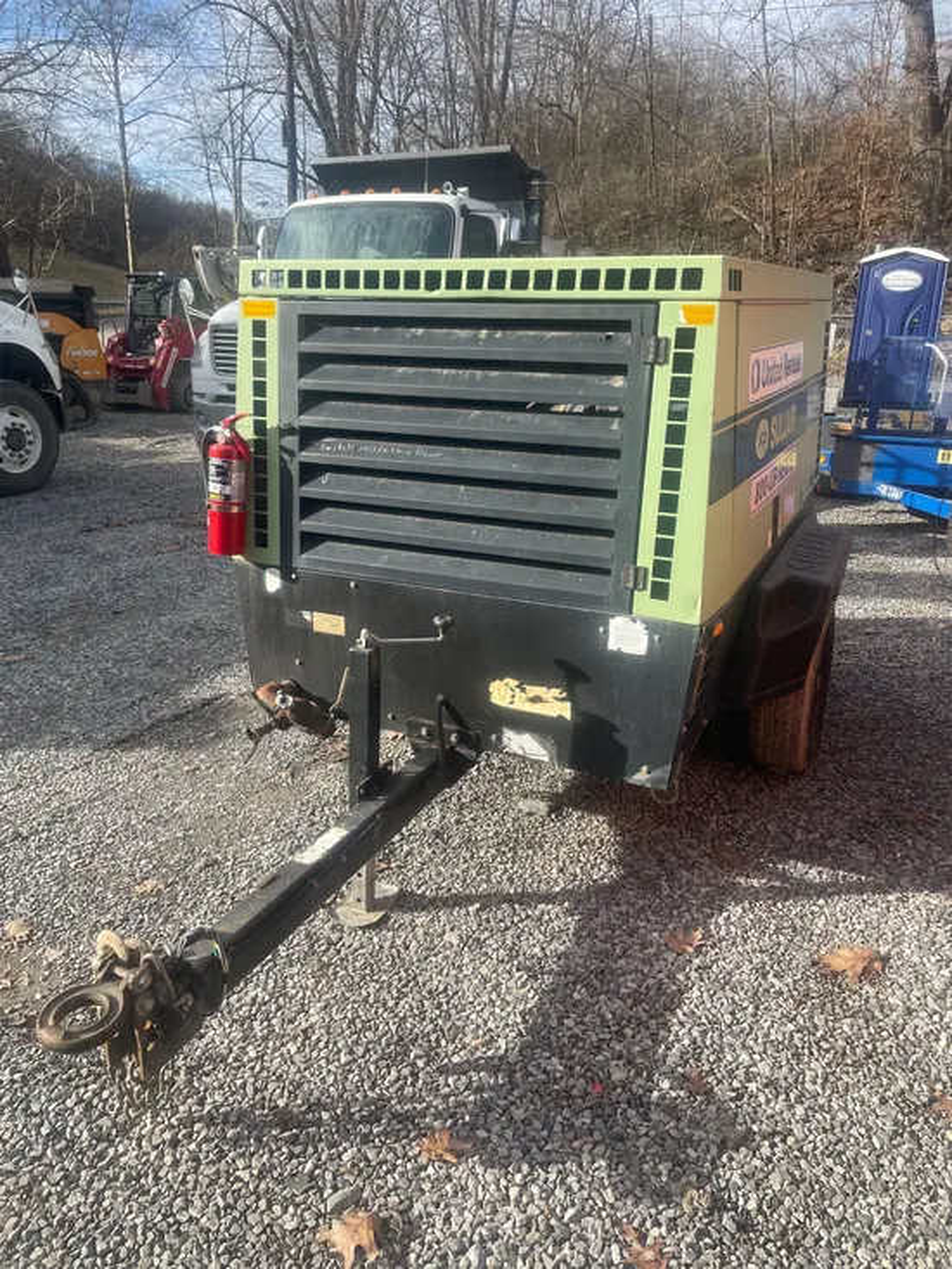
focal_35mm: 26
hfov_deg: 53.1
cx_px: 476
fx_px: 953
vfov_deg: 67.3
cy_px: 634
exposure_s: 1/1221
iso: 32
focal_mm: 4.2
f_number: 1.6
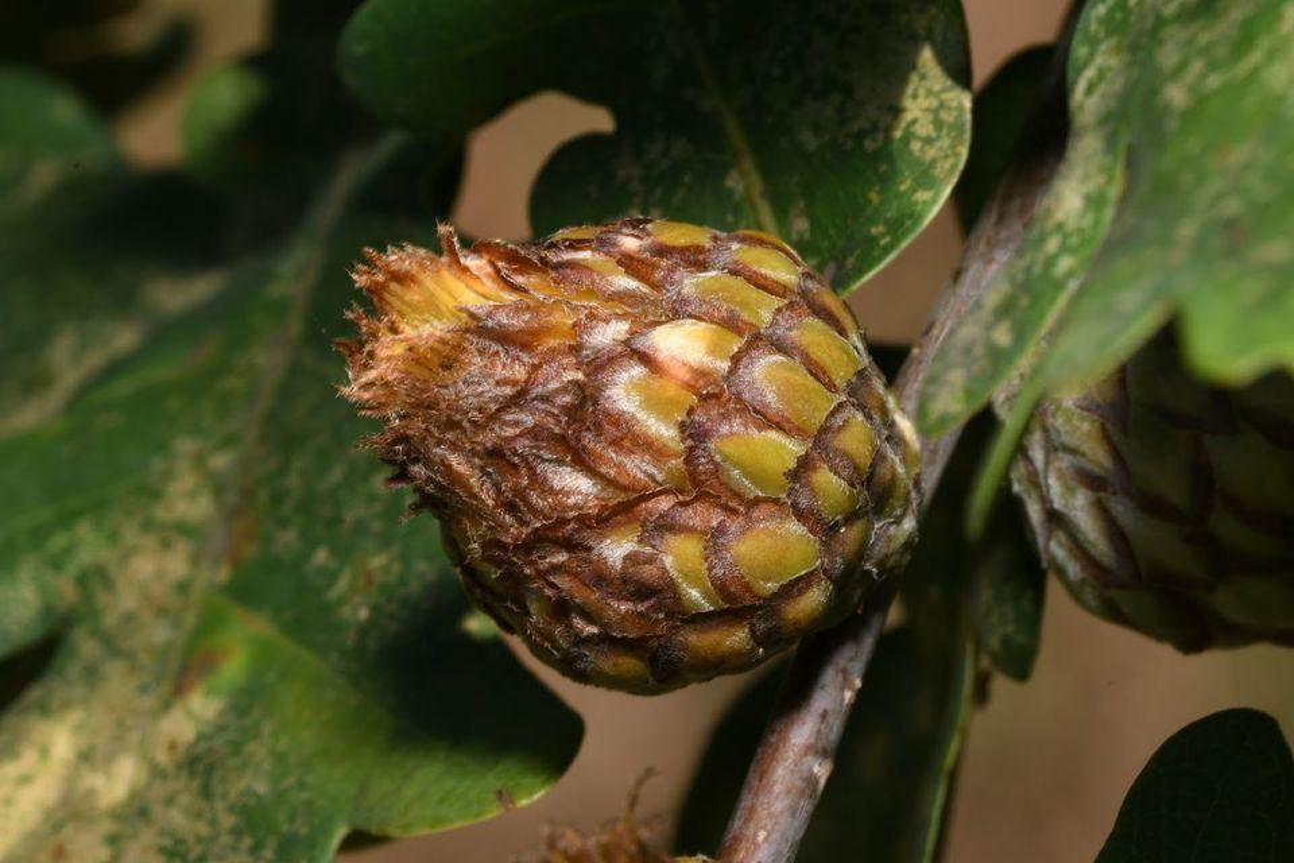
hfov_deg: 13.0
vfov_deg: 8.7
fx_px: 5661
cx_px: 647
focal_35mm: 158
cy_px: 432
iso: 250
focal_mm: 105
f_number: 32
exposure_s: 1/60
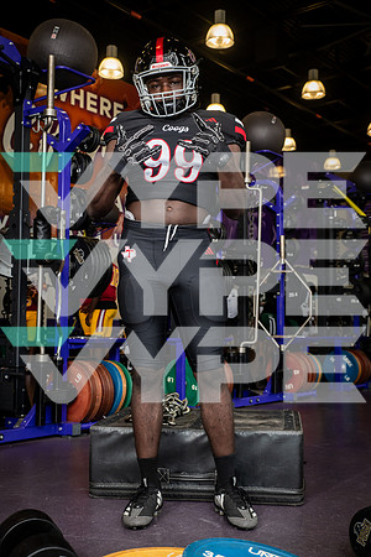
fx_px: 711
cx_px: 186
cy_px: 278
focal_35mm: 46
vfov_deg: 42.7
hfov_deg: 29.2
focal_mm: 46
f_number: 5.6
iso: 500
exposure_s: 1/250
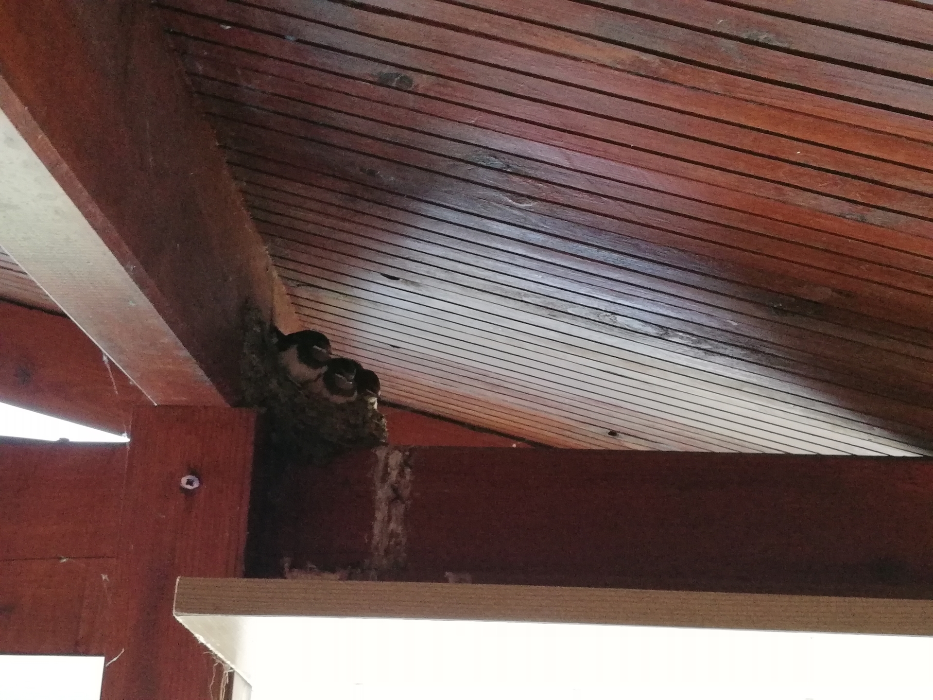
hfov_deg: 41.2
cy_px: 350
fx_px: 1240
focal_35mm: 46
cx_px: 466
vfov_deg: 31.5
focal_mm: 3.81
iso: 500
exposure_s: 1/20
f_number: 2.2
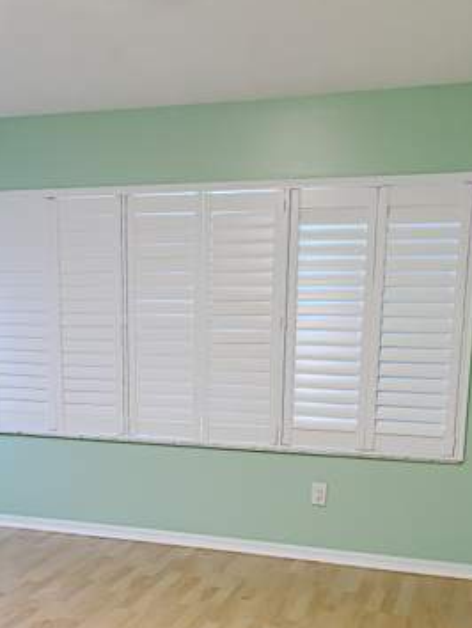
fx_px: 853
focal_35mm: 47
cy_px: 474
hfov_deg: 30.7
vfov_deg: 39.3
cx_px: 156
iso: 400
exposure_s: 1/60
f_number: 1.6
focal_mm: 5.96
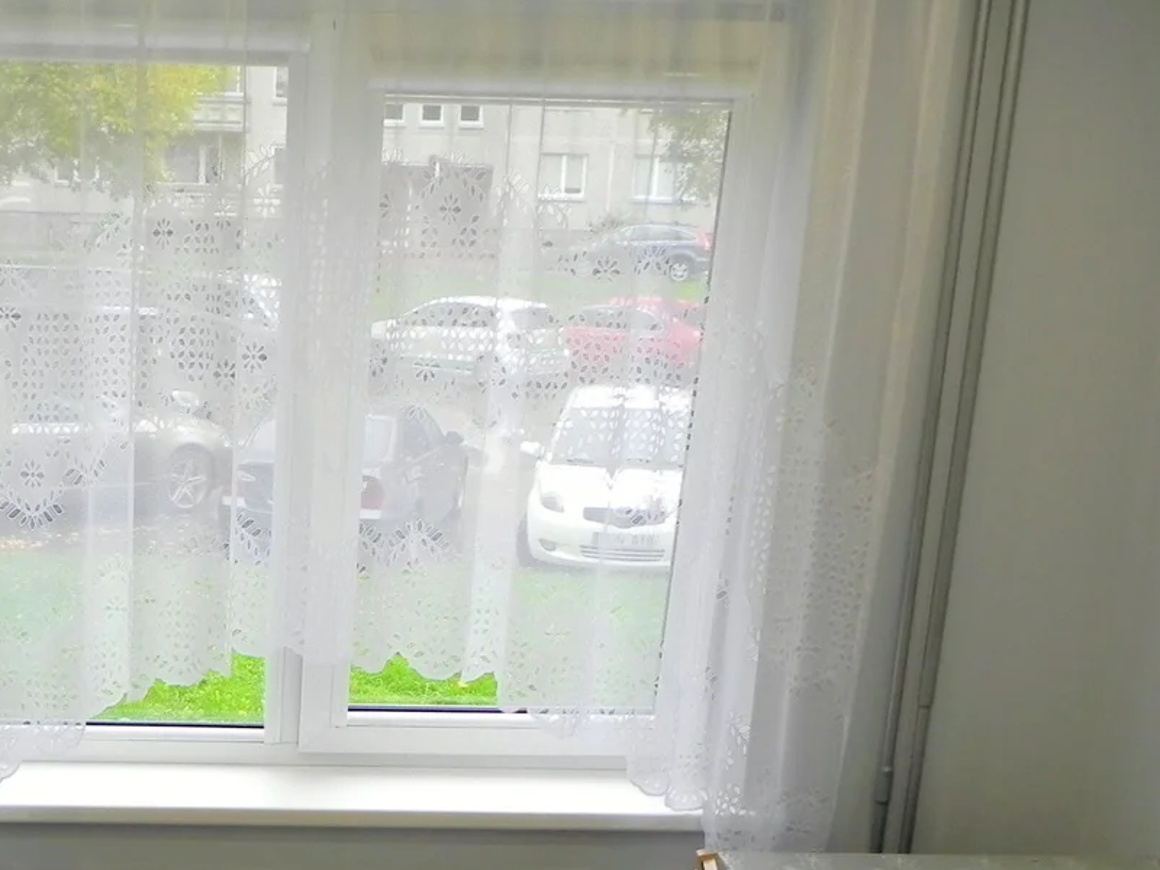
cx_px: 190
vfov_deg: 27.6
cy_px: 667
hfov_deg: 35.3
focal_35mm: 52
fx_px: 1743
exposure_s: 1/62.7
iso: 160
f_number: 3.2
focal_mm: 4.6
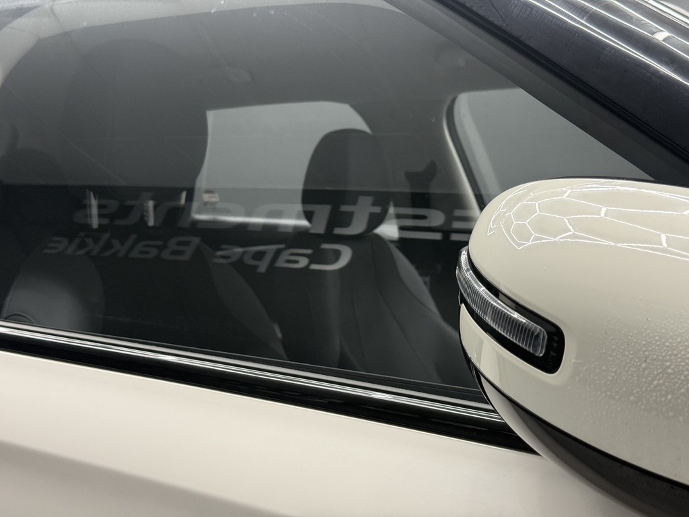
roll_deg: +0.7
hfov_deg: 39.7
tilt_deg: -3.3
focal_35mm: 48
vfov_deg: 30.3
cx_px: 344
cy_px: 258
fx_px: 955
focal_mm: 6.76
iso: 125
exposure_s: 1/100
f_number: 1.78
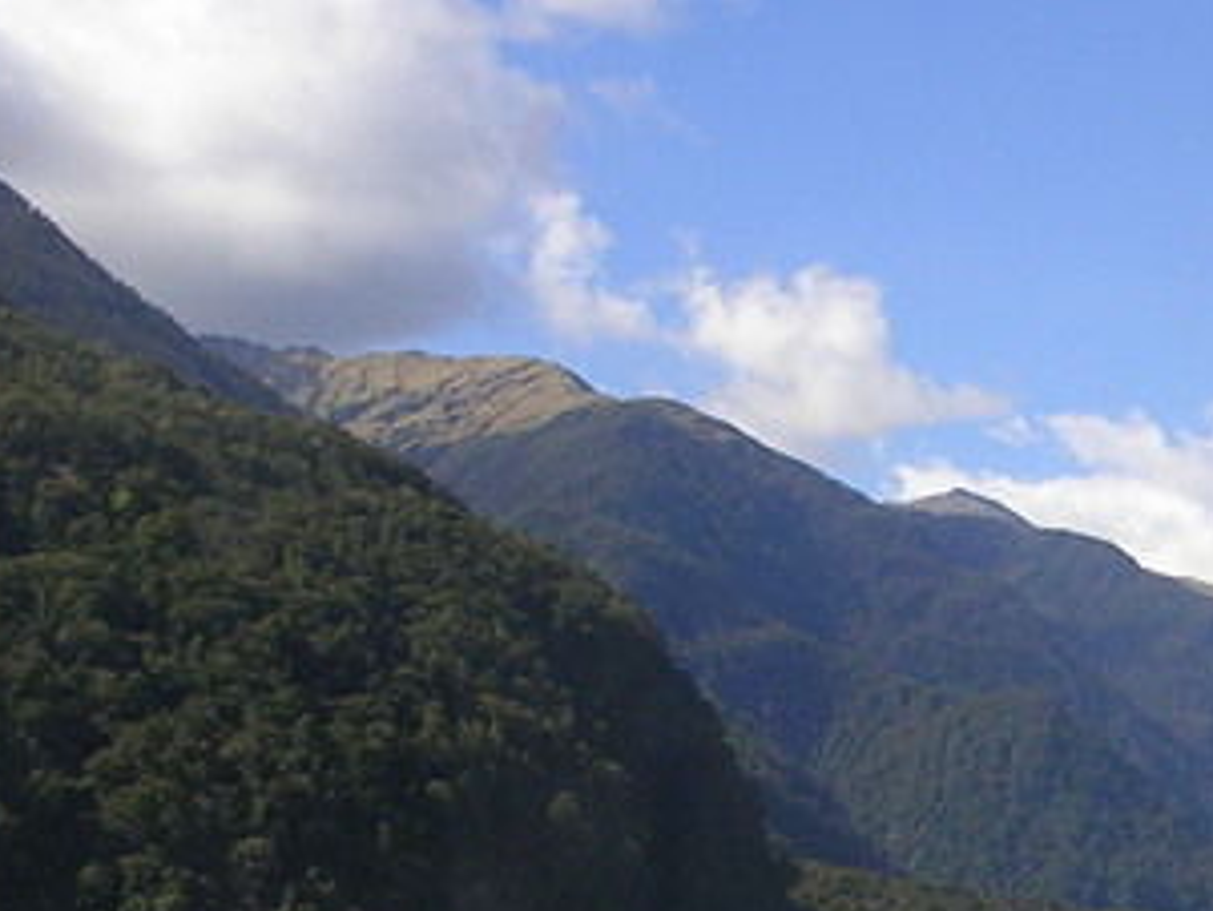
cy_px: 754
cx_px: 1237
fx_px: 3541
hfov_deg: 18.9
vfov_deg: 14.6
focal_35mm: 101
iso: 50
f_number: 5.6
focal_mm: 5.8
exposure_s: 1/254
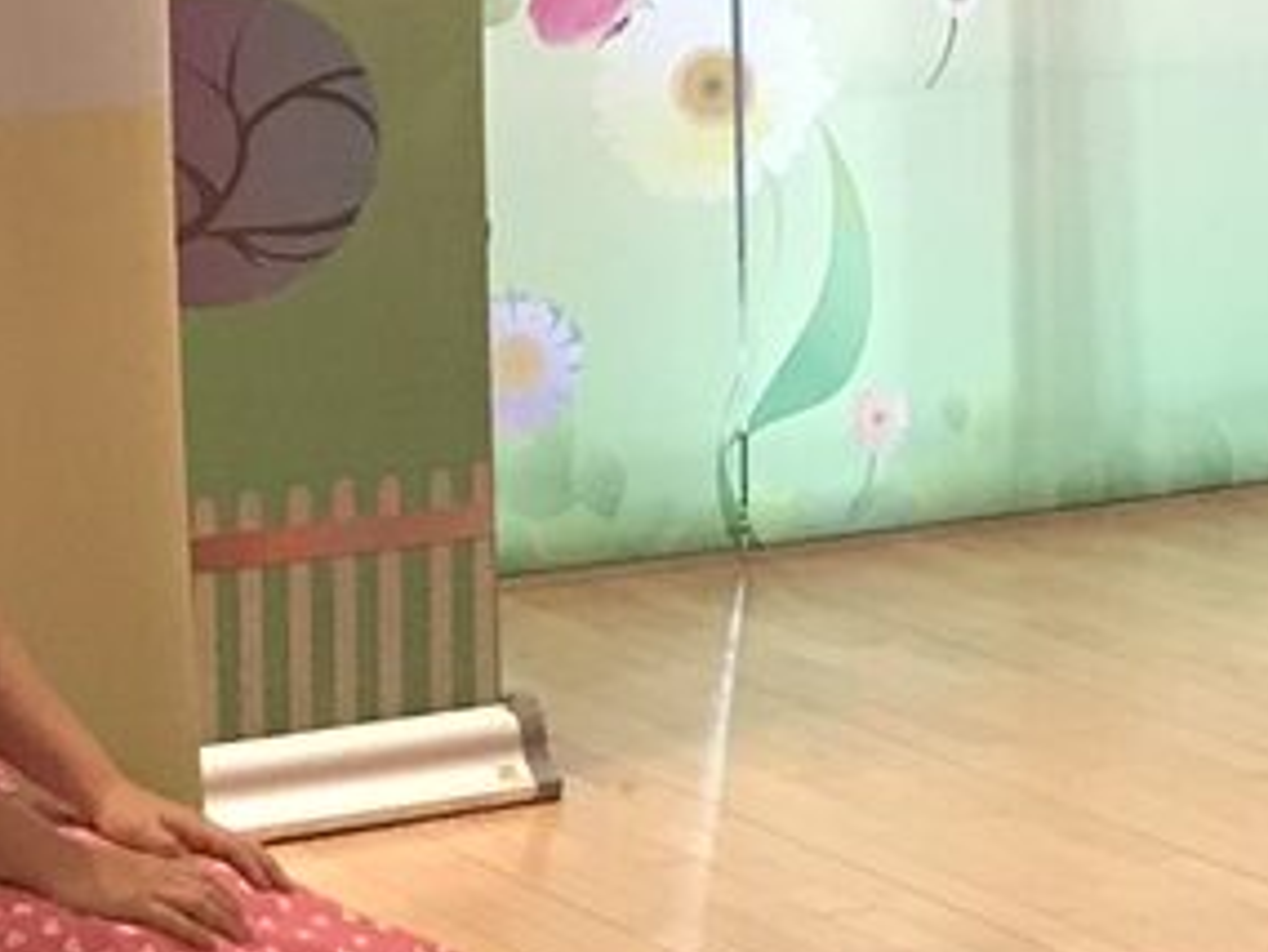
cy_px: -160
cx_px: 1766
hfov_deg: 12.1
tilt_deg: -2.2
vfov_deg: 9.3
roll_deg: +0.2
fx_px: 5753
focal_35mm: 157
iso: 50
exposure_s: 1/15
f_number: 1.8
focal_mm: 3.99
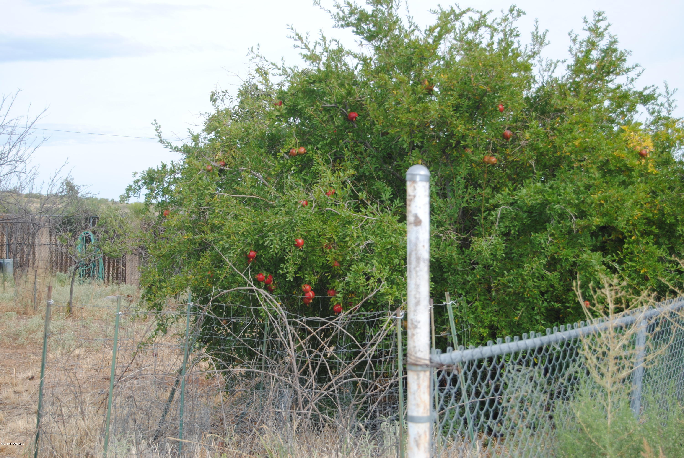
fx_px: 1313
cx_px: 342
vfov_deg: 19.8
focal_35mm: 69
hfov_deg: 29.2
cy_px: 229
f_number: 5.6
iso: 100
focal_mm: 46
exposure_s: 1/200
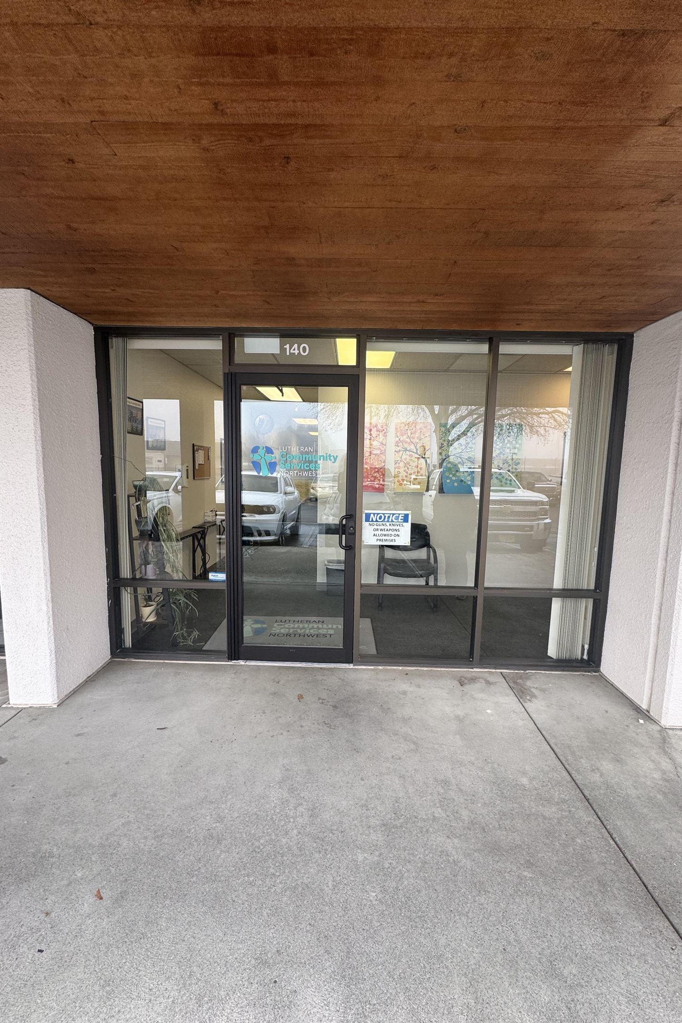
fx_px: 426
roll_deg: +0.0
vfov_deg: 100.4
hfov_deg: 77.3
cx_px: 341
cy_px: 518
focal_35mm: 15
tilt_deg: -6.0
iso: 80
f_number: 2.2
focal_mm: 2.22
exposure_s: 1/120
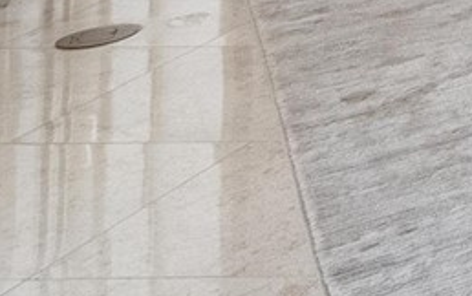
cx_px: 1314
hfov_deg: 12.2
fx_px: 1378
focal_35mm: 107
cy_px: -535
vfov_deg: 9.9
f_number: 6.3
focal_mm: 8
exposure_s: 1/500
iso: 2000
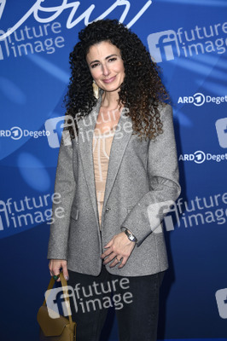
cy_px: 170
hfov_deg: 16.0
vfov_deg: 23.9
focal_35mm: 85
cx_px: 114
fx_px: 805
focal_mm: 85
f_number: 6.3
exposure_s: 1/250
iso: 640
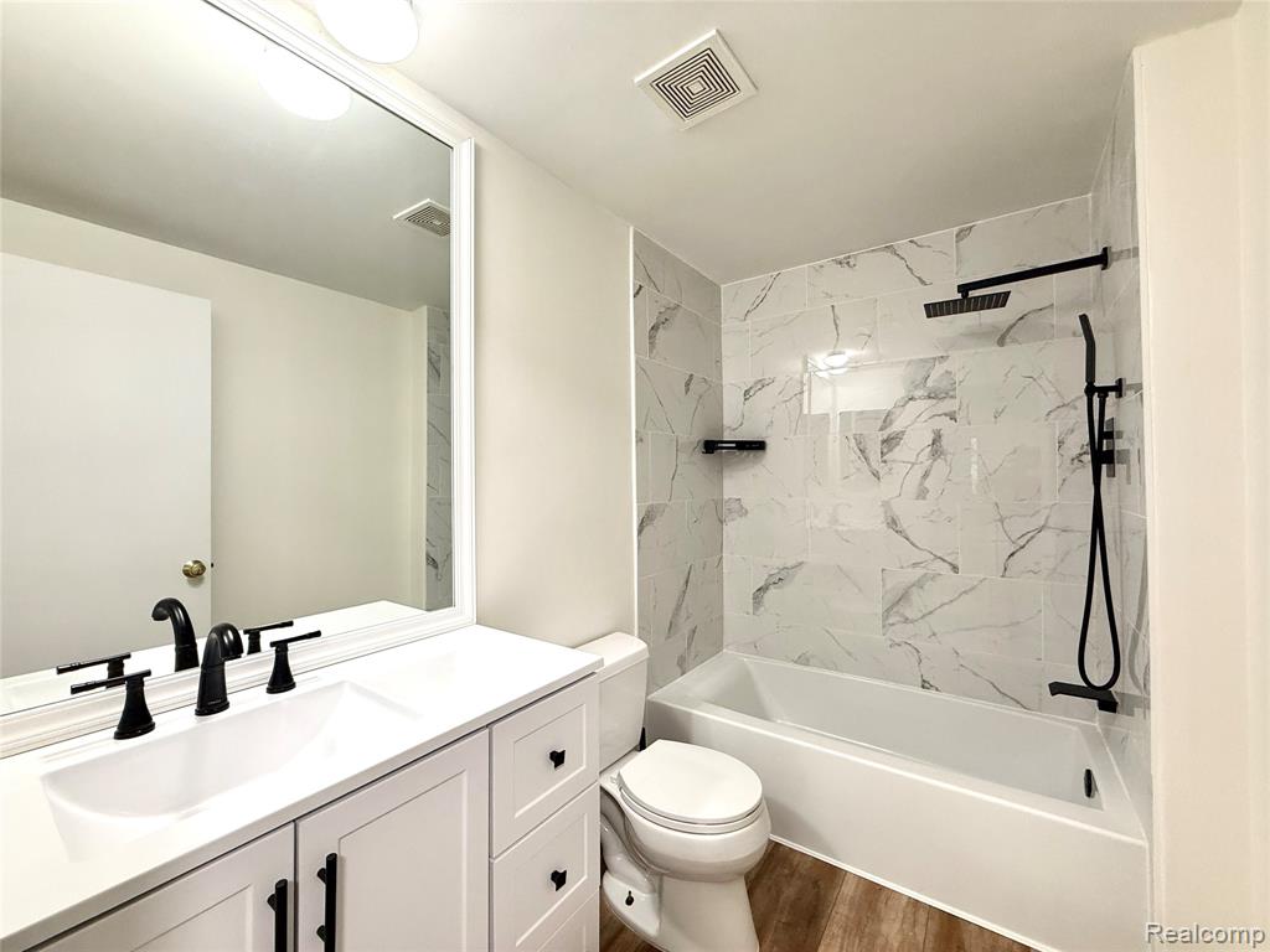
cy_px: 476
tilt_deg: +0.7
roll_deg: +0.1
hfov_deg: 102.1
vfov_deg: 85.7
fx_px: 514
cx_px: 635
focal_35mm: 14
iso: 200
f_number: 2.2
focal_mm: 2.22
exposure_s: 1/60
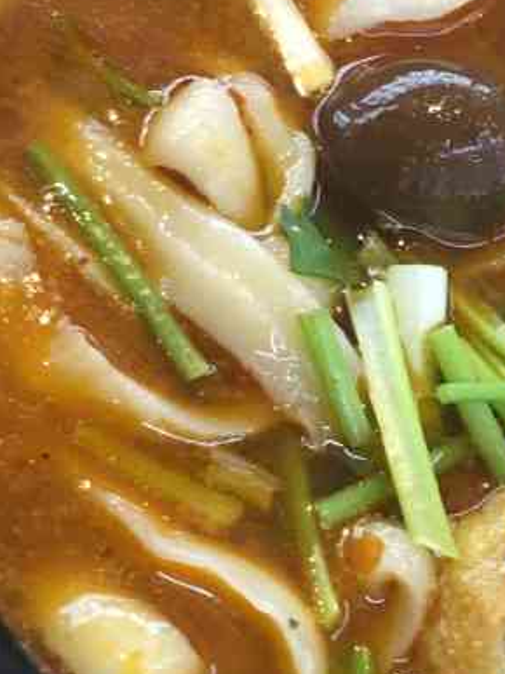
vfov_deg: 27.8
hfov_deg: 20.4
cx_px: 493
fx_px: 1362
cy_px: 339
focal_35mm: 70
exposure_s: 1/17
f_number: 2.2
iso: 80
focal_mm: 4.15
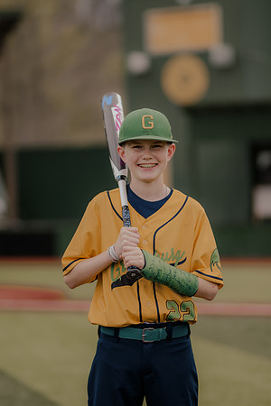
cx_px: 136
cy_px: 203
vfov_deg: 16.1
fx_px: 1434
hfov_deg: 10.8
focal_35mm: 127
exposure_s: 1/1250
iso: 125
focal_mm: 85
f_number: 1.4
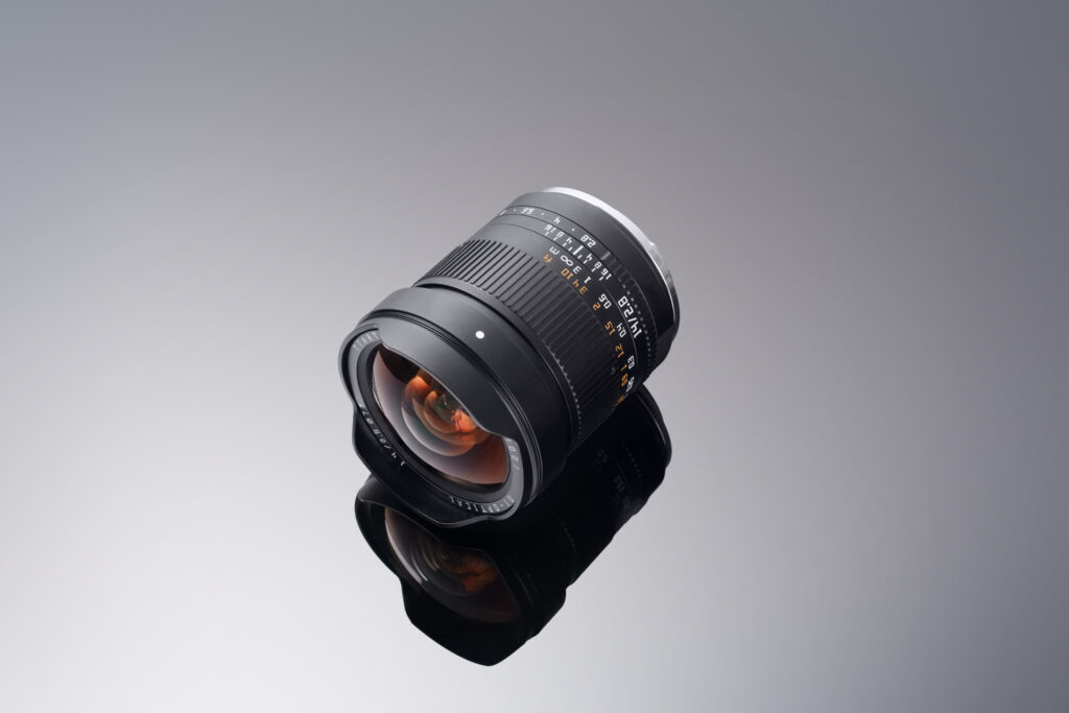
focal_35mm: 82
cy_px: 356
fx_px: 2435
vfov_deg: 16.7
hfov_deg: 24.8
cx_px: 534
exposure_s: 1/125
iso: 100
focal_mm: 82
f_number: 14
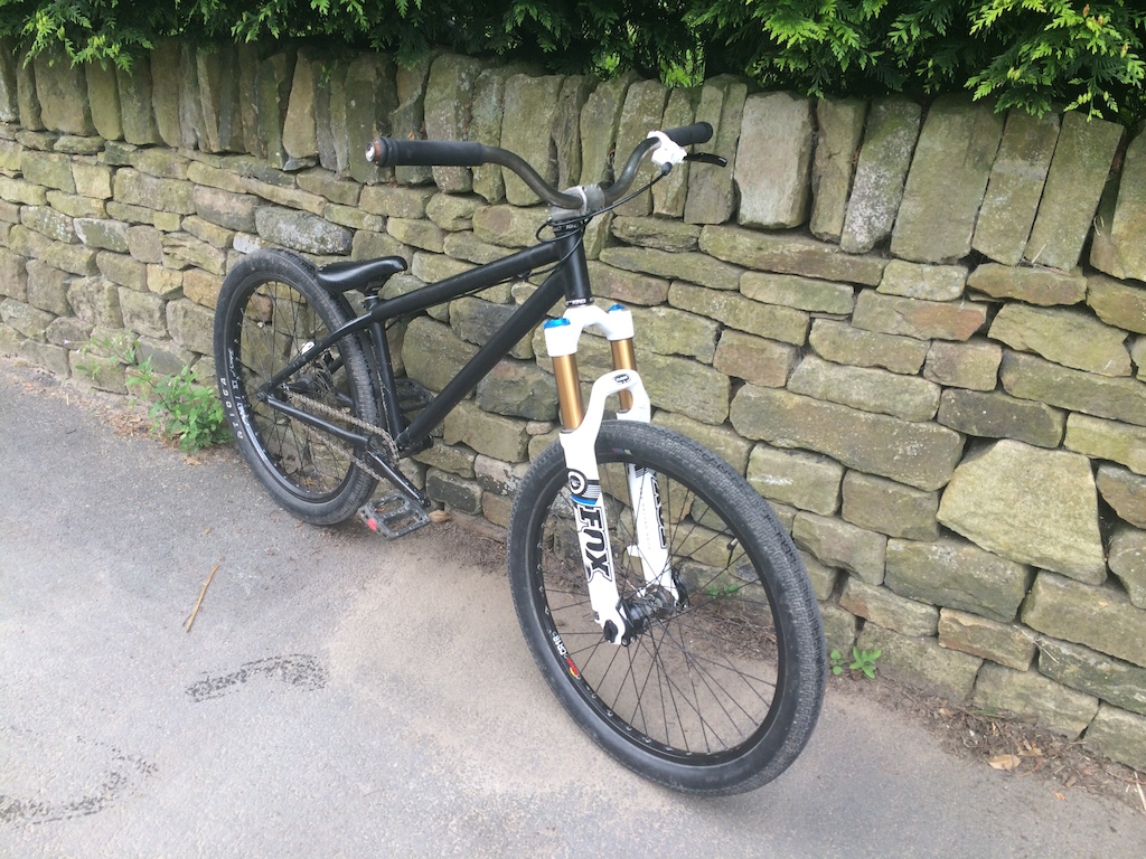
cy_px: 430
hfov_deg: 60.0
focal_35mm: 30
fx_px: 993
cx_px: 573
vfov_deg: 46.8
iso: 50
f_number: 2.2
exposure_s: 1/60
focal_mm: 4.12
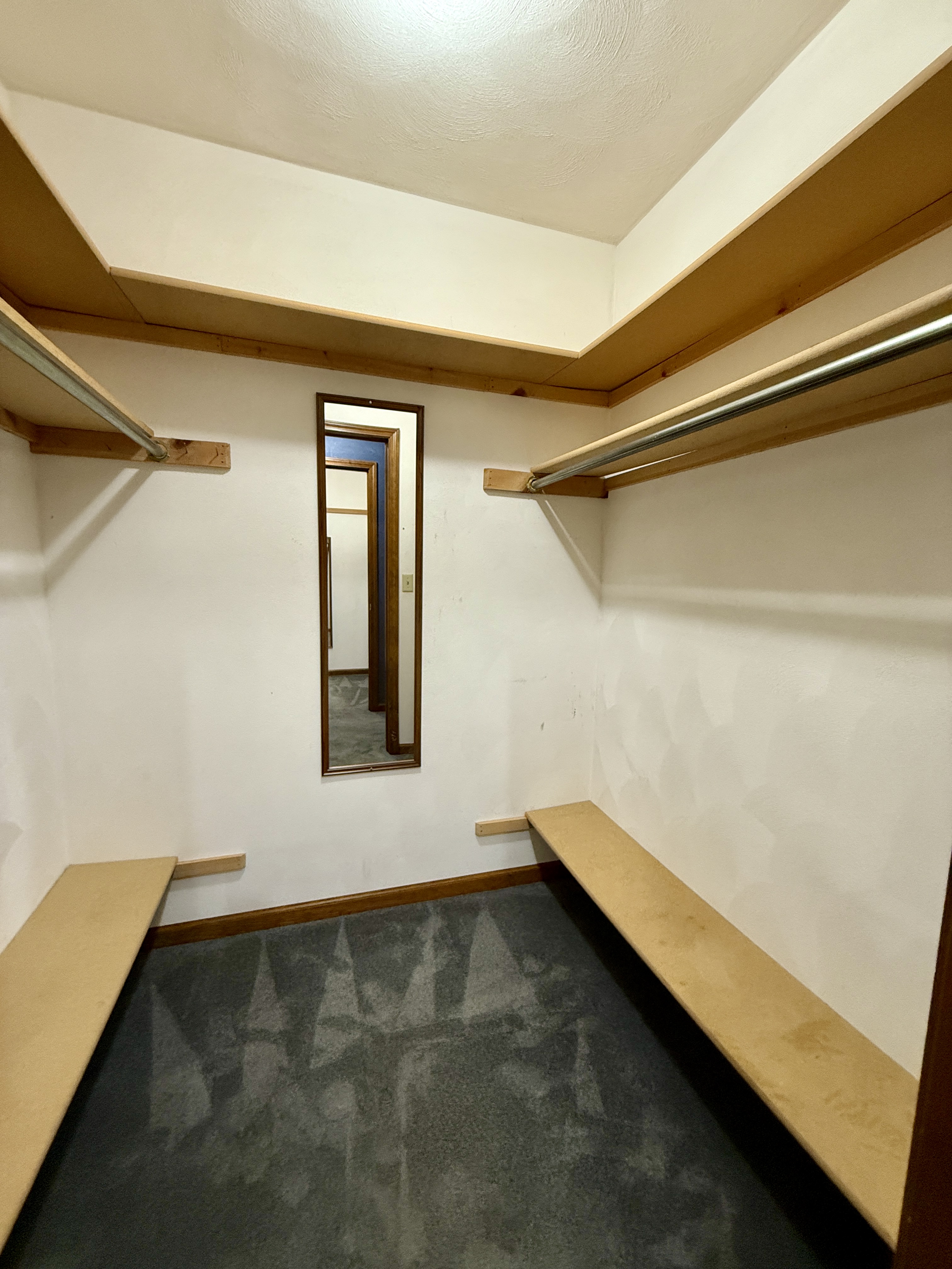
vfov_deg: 102.1
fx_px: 513
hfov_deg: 85.7
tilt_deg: -5.8
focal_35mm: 14
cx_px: 476
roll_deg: -0.9
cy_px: 634
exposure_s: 1/60
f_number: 2.2
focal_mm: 2.22
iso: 320
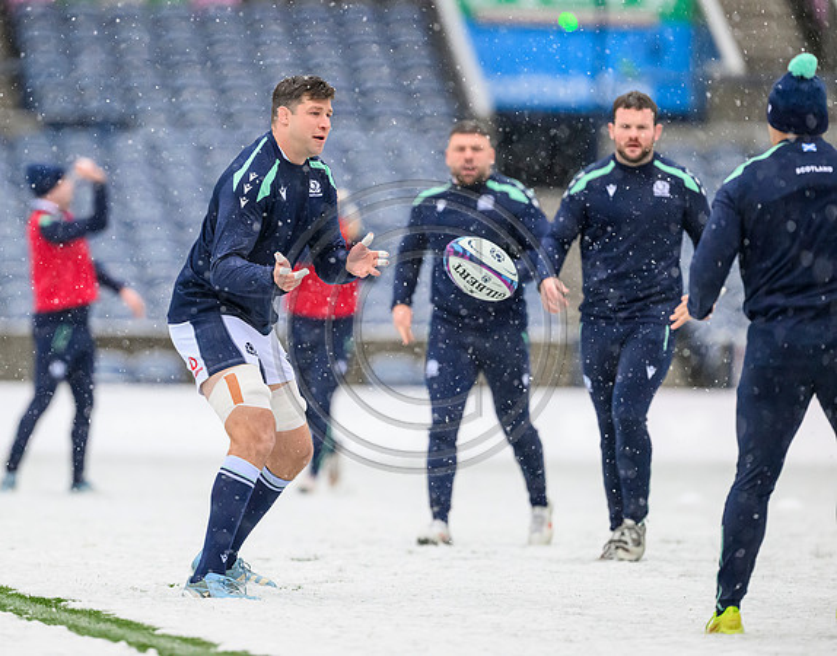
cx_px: 335
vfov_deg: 3.4
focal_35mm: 454
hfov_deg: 4.3
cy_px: 321
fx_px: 11159
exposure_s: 1/1250
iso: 8000
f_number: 3.5
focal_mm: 400
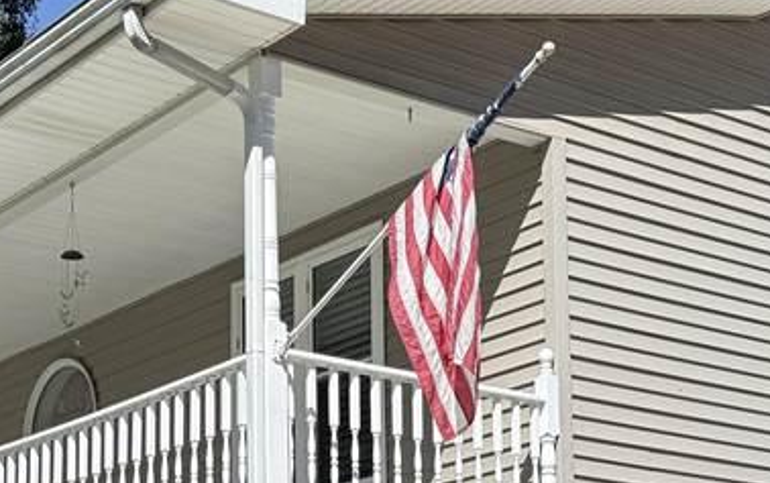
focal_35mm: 86
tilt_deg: +8.0
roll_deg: +0.1
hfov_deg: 23.9
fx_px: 1806
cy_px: 602
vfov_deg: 14.7
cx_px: 210
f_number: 1.78
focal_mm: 6.76
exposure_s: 1/4405
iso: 80
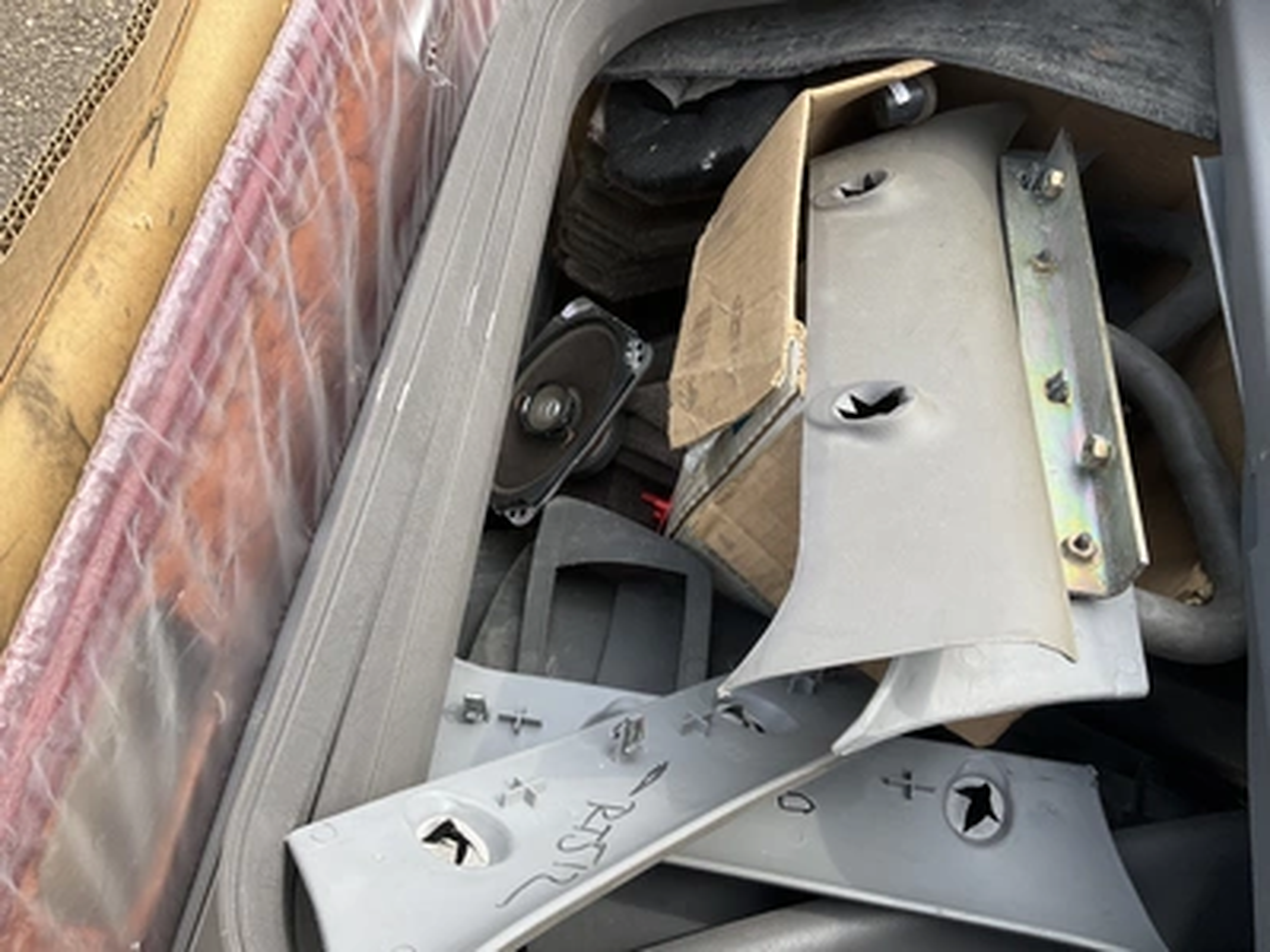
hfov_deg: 61.7
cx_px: 635
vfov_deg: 48.2
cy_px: 476
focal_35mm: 29
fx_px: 1064
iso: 25
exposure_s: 1/486
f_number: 1.8
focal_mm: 3
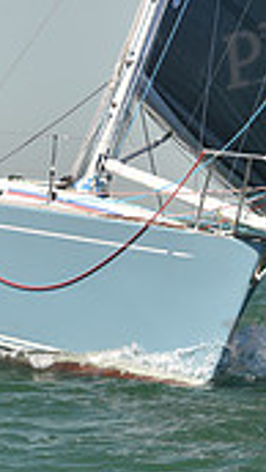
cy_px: 199
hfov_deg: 3.5
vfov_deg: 6.2
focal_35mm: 346
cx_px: 82
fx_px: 4330
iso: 250
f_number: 4
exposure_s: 1/800
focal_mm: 98
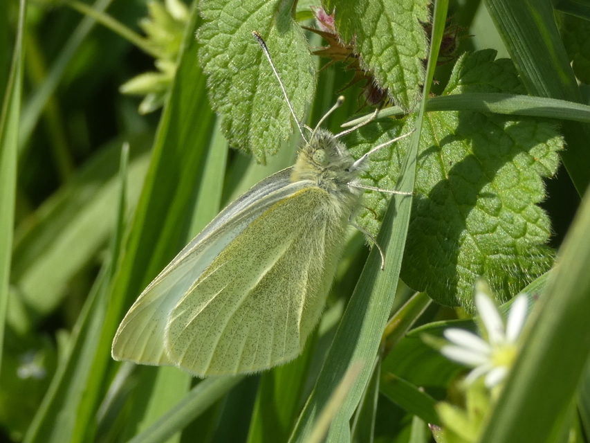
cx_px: 295
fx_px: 1824
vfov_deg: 13.8
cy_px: 222
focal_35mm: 107
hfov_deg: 18.4
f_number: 4.9
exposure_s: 1/200
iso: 80
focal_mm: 19.2
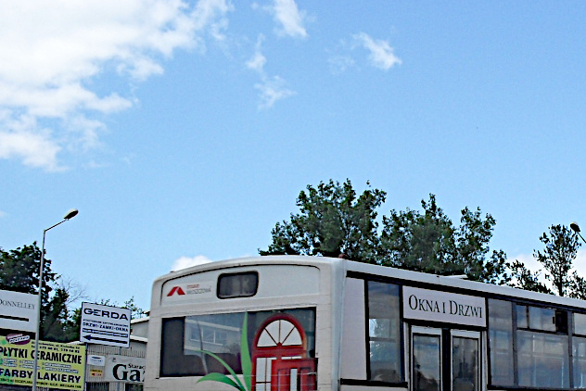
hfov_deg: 26.2
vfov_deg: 17.8
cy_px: 371
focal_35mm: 75
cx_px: 519
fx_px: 1221
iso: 80
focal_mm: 6.3
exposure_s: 1/90
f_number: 8.3
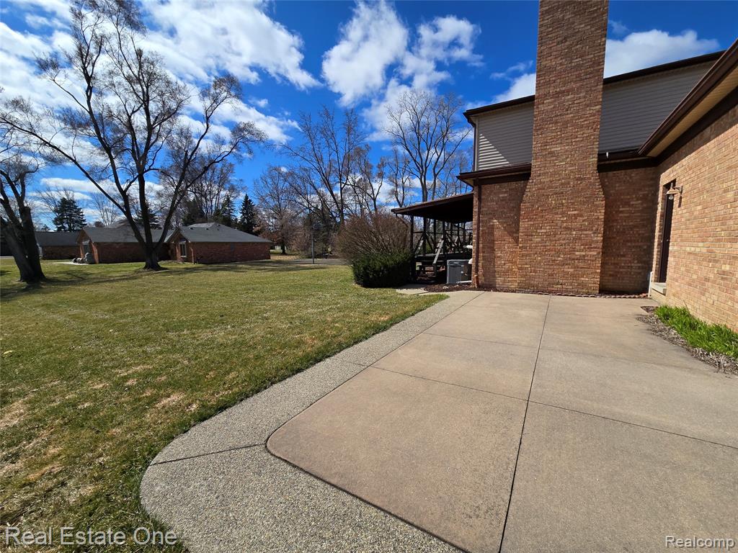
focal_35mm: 13
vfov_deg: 89.9
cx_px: 369
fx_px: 277
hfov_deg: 106.2
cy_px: 276
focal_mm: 2.2
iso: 50
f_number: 2.2
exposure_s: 1/3474
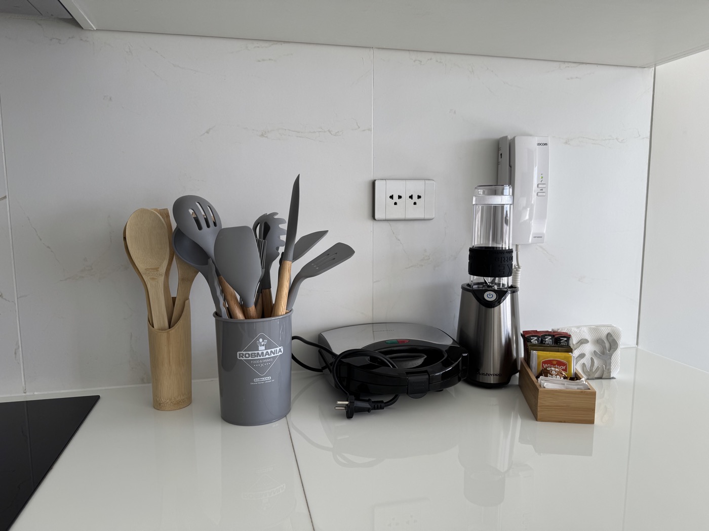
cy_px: 266
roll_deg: +1.0
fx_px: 492
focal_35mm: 24
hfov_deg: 71.6
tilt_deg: -6.2
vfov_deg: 56.8
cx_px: 354
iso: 50
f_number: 1.78
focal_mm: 6.76
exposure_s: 1/121
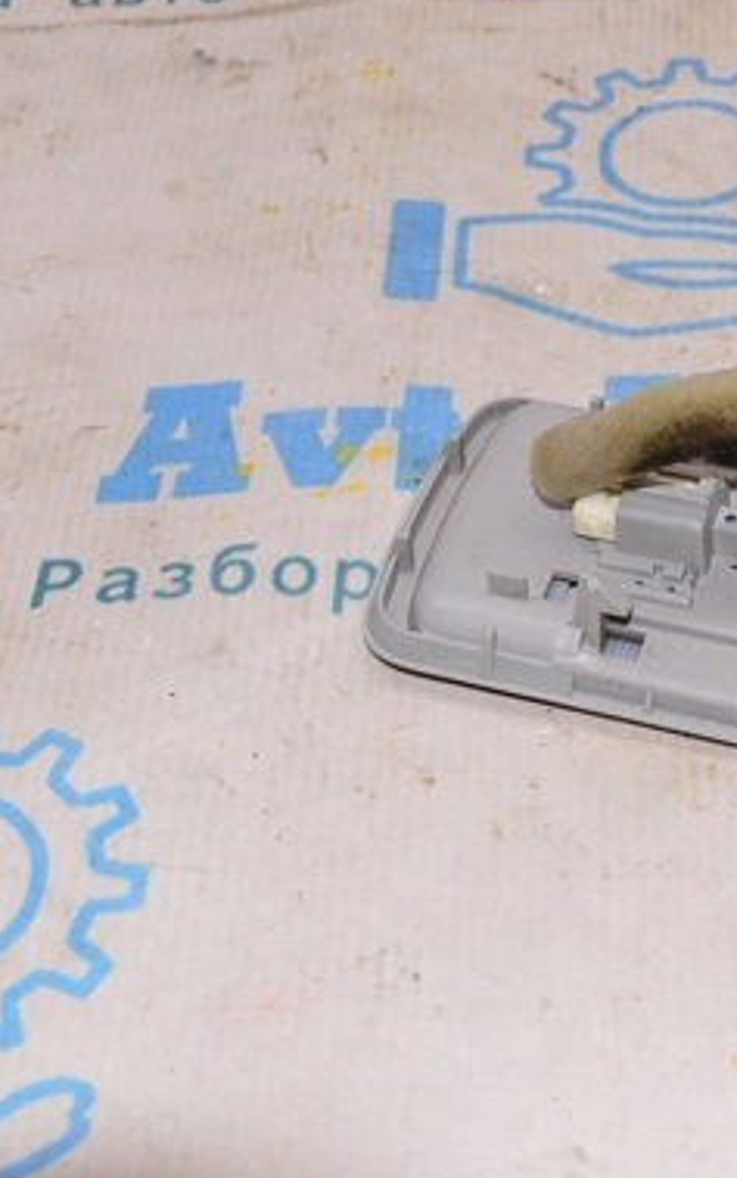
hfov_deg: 17.1
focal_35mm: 75
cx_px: 697
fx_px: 2405
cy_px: 539
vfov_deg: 27.5
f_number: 8
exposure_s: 1/200
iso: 1600
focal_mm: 29
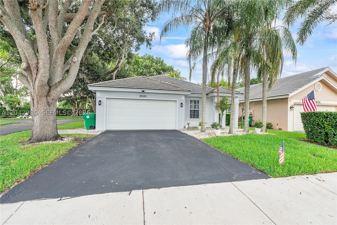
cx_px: 168
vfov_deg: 77.3
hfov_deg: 100.4
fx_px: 140
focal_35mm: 15
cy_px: 112
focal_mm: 10
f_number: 8
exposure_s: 1/60
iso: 400
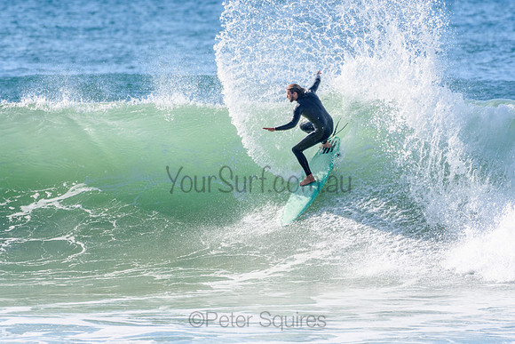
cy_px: 172
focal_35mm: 750
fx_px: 10731
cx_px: 258
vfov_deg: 1.8
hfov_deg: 2.7
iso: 360
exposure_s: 1/2000
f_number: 5.6
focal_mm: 500
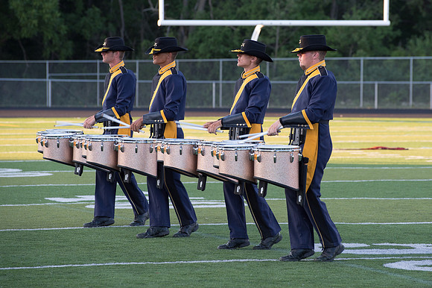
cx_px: 251
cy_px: 117
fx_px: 2633
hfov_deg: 9.4
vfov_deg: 6.2
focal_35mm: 220
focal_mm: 180
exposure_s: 1/200
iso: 640
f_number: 6.3
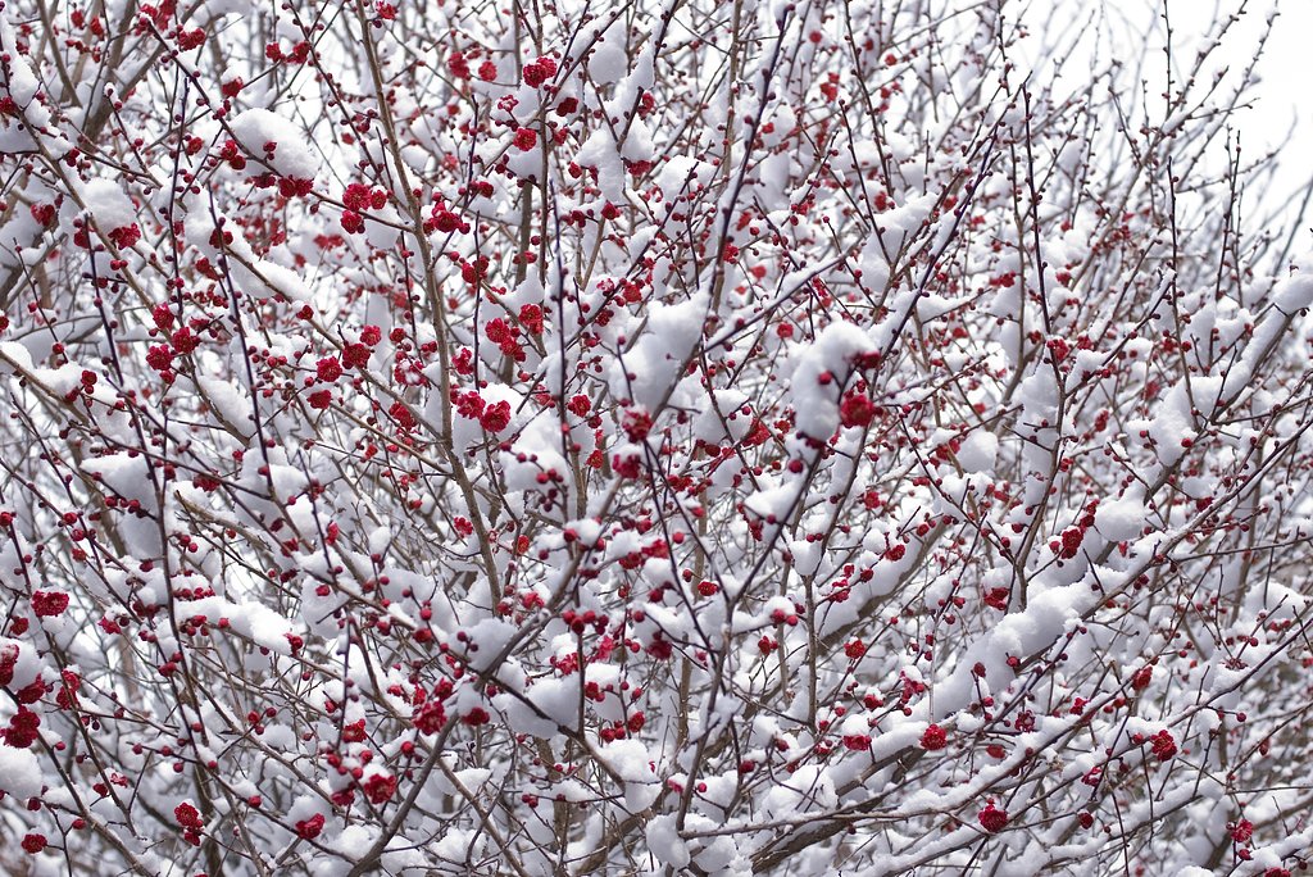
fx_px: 2189
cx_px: 656
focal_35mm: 60
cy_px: 438
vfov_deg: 22.7
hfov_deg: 33.4
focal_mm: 40
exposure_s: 1/400
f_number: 5.6
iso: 200
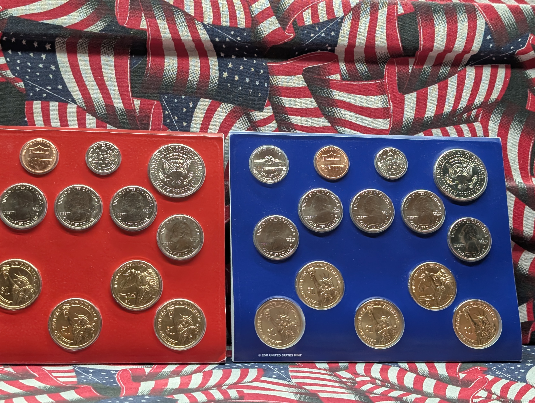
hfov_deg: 32.1
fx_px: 929
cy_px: 222
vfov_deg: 24.5
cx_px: 223
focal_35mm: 60
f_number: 1.68
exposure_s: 1/130
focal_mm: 6.9
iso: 112
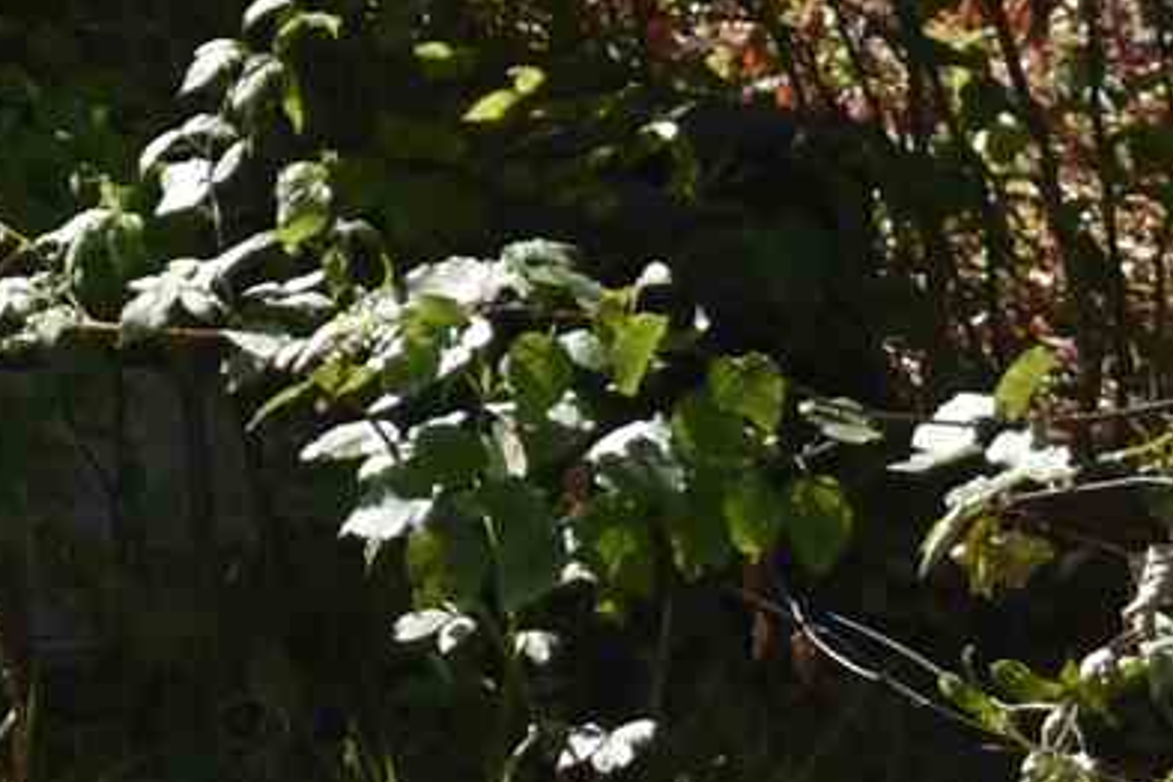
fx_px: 9937
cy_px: -2062
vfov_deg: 4.2
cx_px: -2074
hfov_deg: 6.3
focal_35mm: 305
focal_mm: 26
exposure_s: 1/250
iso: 100
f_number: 4.5
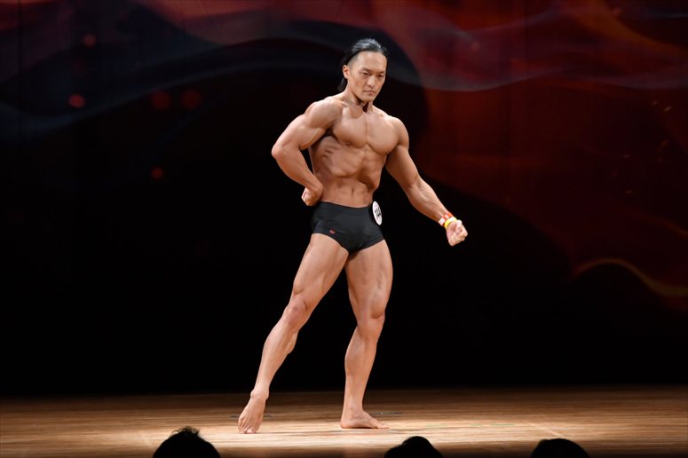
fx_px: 4871
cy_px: 229
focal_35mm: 255
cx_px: 344
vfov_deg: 5.4
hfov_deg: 8.1
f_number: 5.6
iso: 3200
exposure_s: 1/400
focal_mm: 170
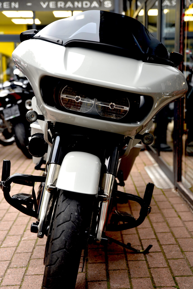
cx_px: 96
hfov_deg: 22.6
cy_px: 144
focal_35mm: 60
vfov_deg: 33.4
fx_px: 482
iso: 200
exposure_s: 1/60
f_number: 3.5
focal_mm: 60
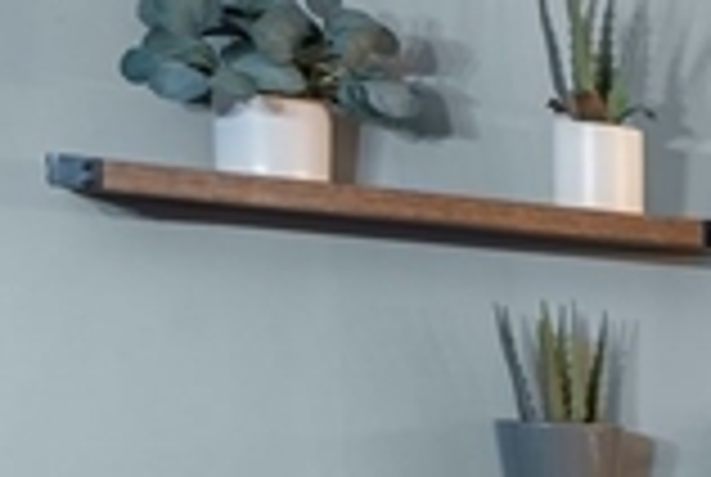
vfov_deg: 11.7
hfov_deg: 10.6
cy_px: 736
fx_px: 2228
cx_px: 2264
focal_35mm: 113
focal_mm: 17.4
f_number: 9
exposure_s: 2
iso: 200
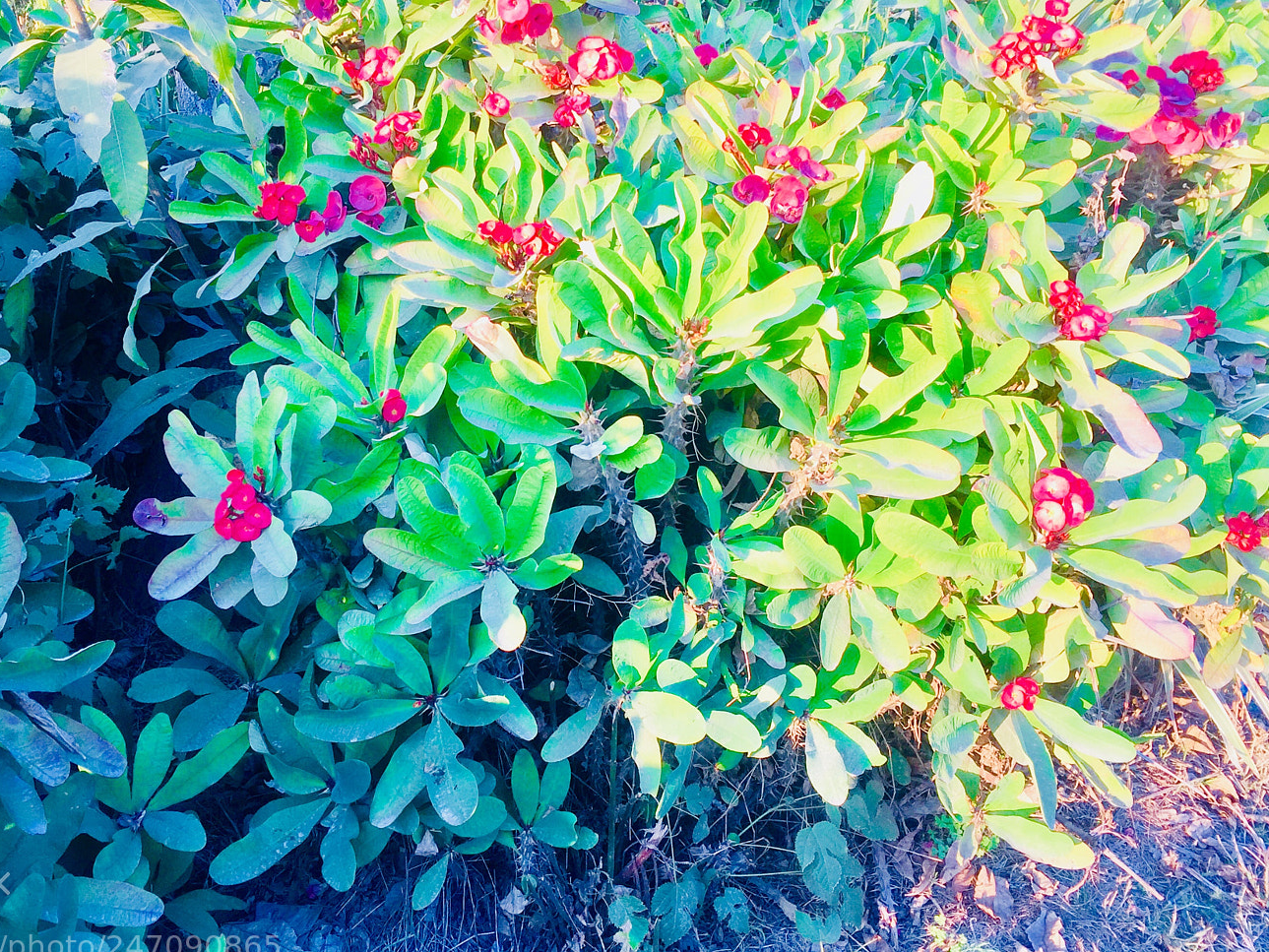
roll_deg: +2.4
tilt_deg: -18.6
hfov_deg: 51.2
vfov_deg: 39.6
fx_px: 1320
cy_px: 433
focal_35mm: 36
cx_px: 553
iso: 32
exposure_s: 1/103
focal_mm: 4.15
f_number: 2.2
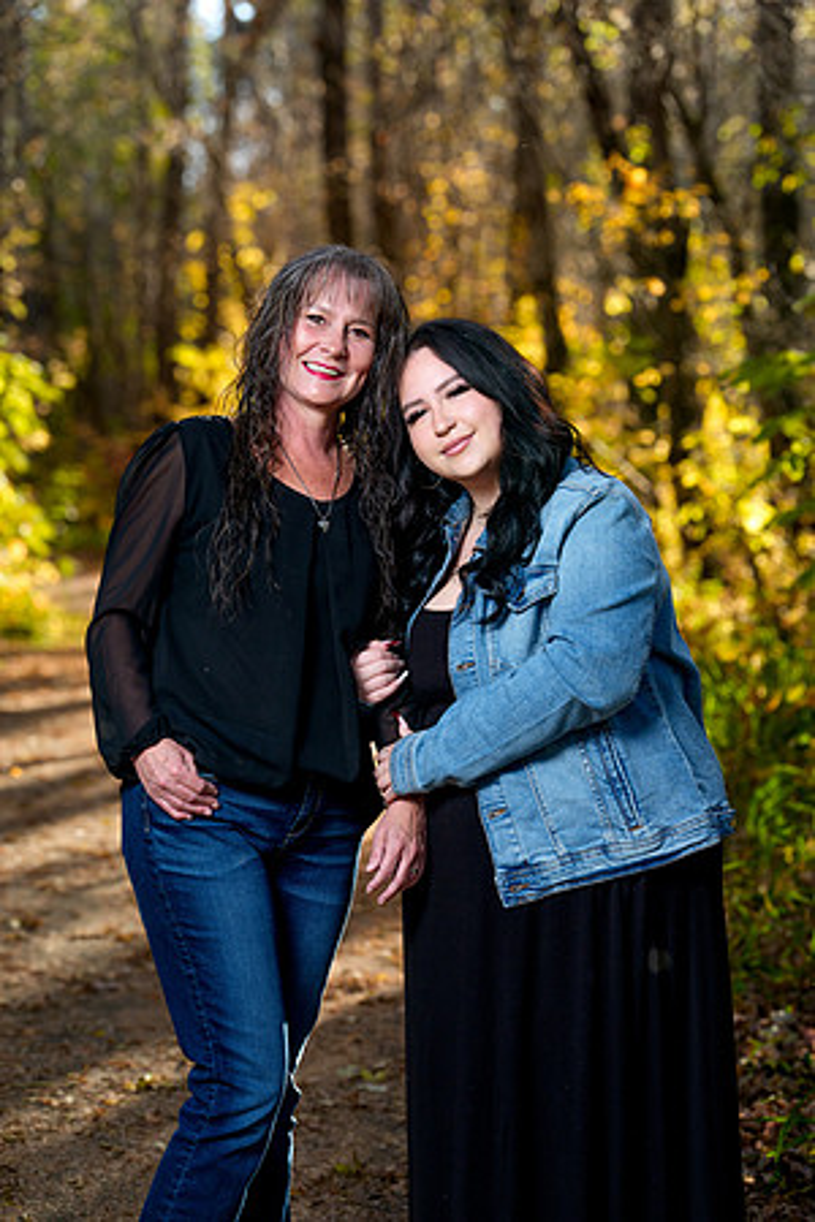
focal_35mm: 96
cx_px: 408
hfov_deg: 14.3
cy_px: 611
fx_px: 3260
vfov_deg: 21.2
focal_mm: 96
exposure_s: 1/160
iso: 400
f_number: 4
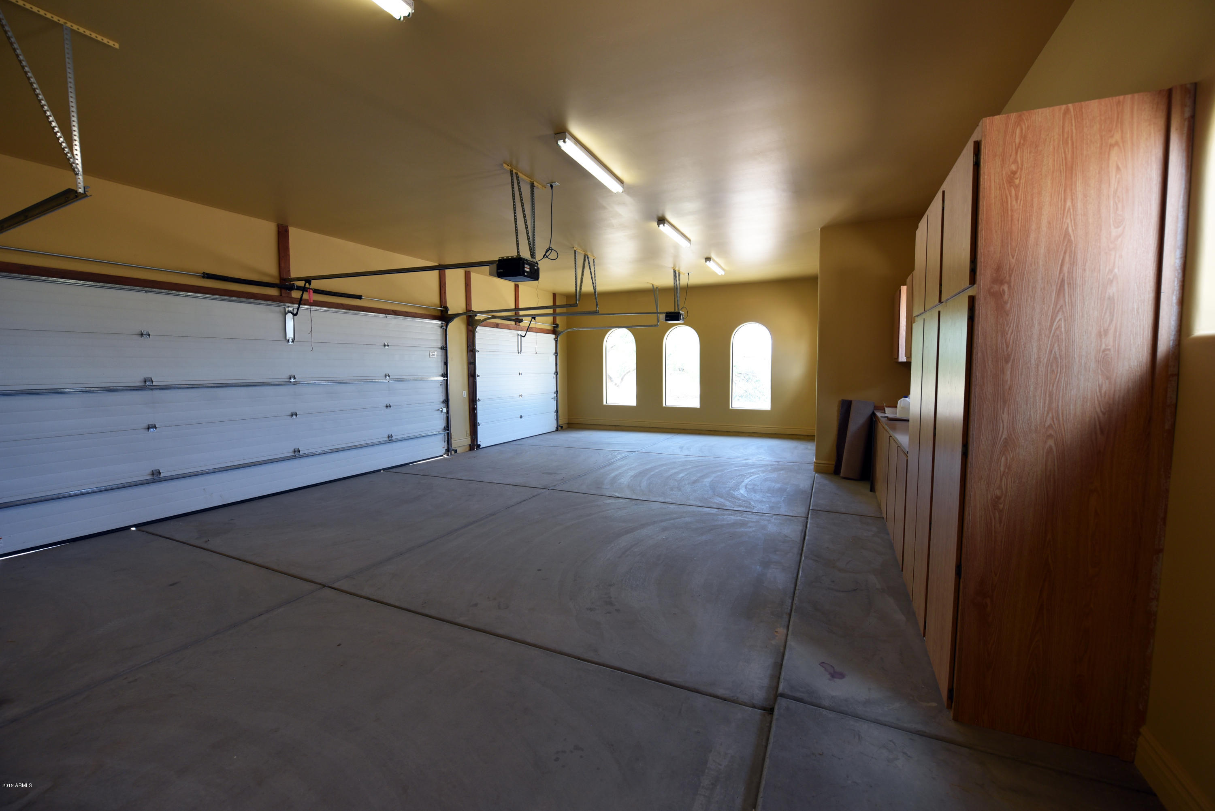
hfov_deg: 104.2
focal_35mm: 14
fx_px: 473
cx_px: 608
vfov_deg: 81.2
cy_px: 406
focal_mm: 14
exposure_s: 1/80
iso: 400
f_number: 4.5
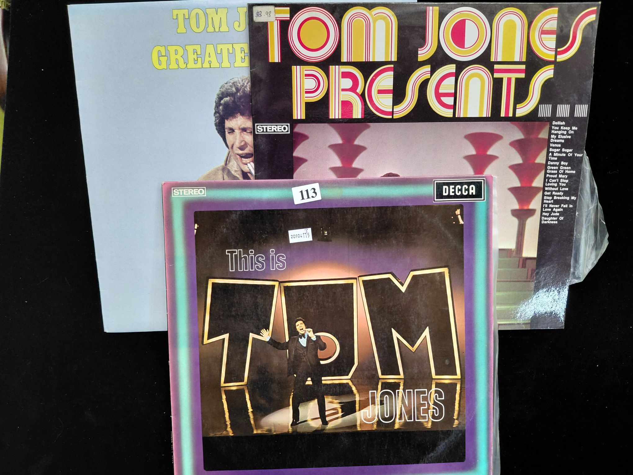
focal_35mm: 25
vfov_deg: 54.9
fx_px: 457
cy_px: 238
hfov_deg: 69.4
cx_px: 316
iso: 160
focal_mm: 4.69
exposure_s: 1/50.3
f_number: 1.8
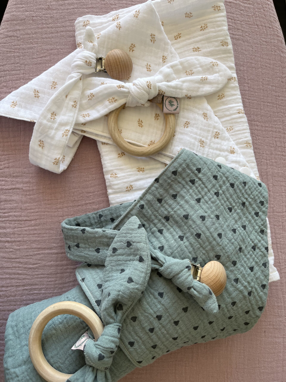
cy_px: 191
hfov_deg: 53.1
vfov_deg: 67.3
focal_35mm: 26
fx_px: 286
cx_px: 143
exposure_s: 1/121
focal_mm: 5.1
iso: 32
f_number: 1.6
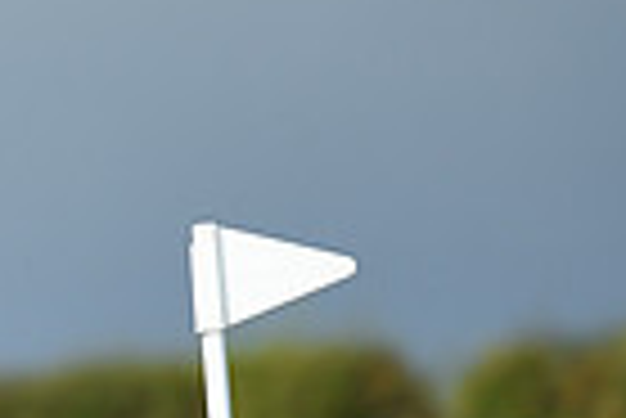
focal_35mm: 1665
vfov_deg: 0.8
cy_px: 440
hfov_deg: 1.2
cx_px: -644
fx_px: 28982
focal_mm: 400
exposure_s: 1/1600
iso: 500
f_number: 5.6
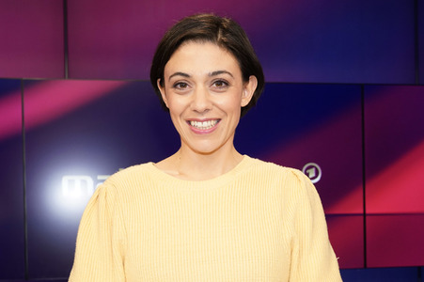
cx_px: 212
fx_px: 435
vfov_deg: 35.9
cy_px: 141
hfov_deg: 51.9
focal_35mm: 37
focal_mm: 37
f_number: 5
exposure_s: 1/125
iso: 2000
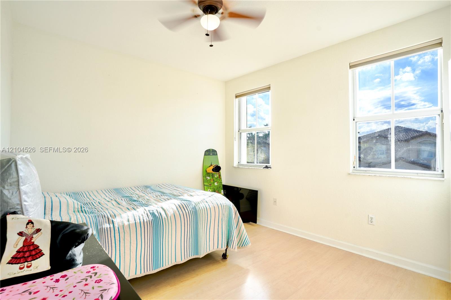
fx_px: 213
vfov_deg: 70.4
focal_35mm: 17
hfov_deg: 93.3
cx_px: 226
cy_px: 150
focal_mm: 17
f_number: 7.1
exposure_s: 1/800
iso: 100
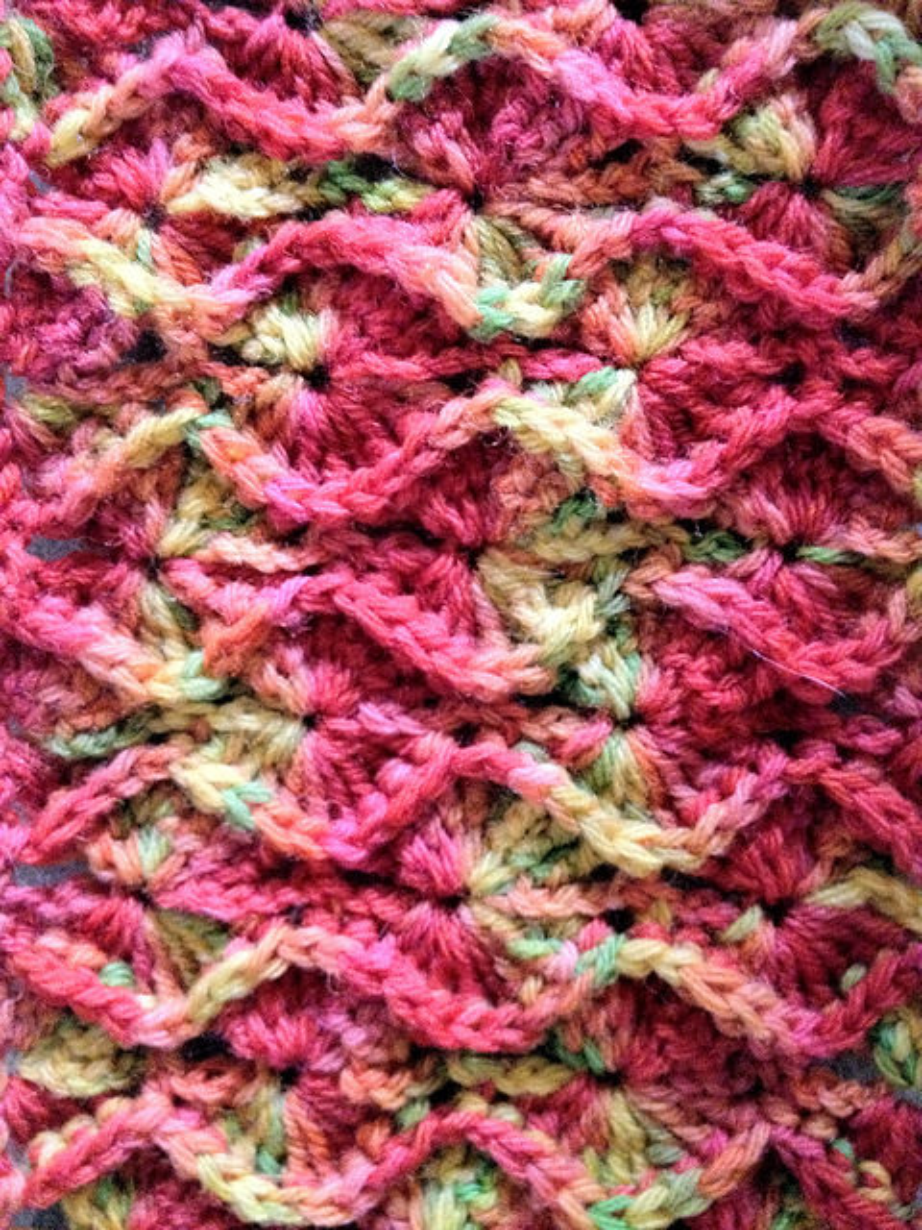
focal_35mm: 35
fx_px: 1243
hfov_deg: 40.7
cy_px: 615
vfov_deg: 52.6
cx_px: 461
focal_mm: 4.28
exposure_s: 1/15
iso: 800
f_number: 2.4
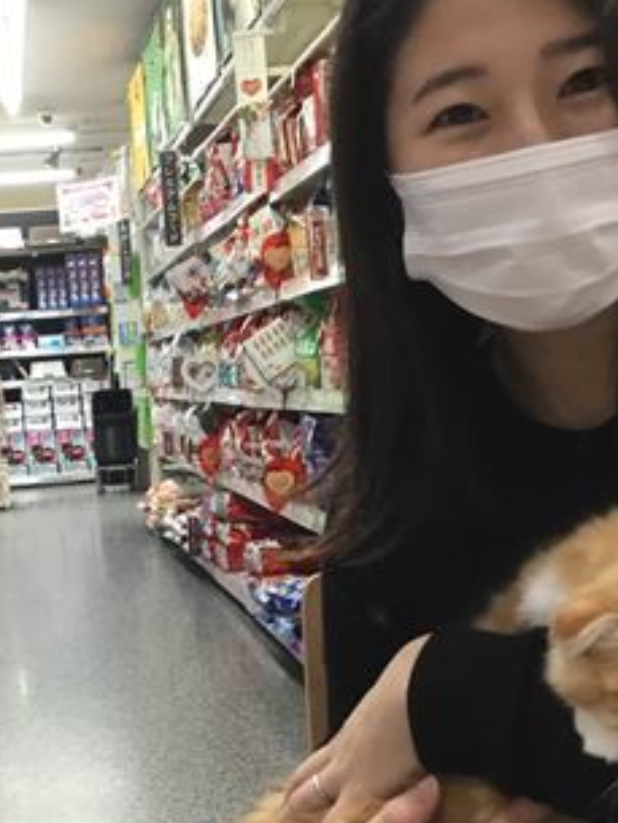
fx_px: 1451
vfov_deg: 31.6
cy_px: 472
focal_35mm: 61
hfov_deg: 23.6
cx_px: 92
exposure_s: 1/30
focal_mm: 3.3
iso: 80
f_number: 2.4
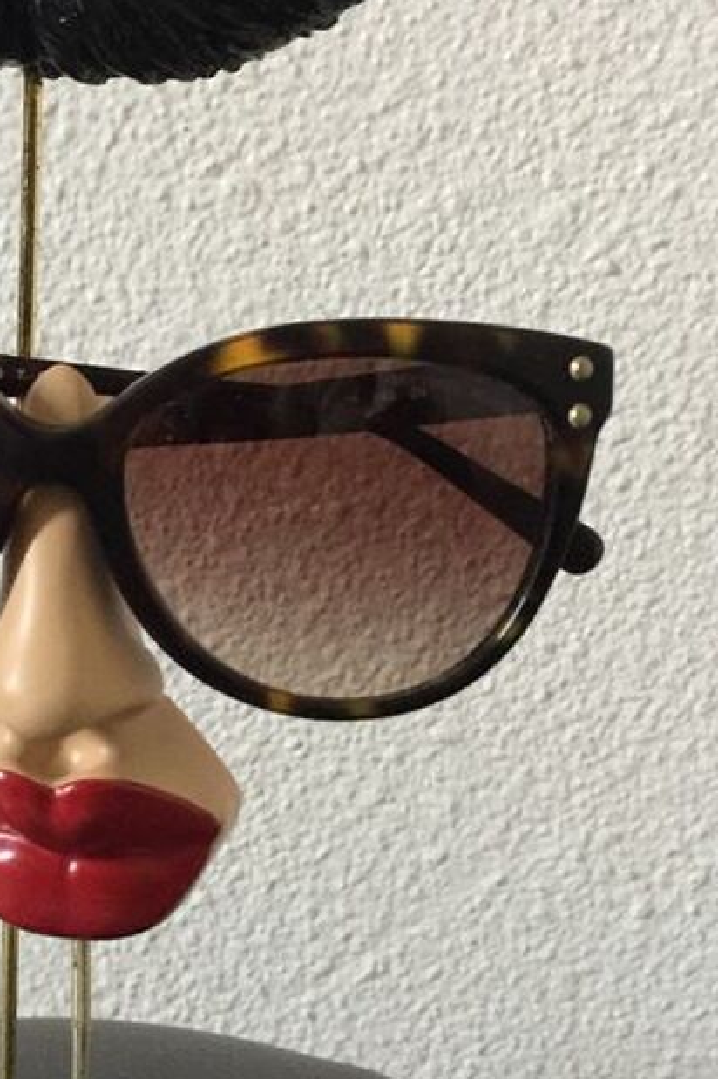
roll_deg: +1.1
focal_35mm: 65
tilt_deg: -20.4
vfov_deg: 31.0
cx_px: 56
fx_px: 1947
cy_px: 484
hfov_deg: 20.4
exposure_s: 1/8
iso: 200
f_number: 2.2
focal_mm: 4.15
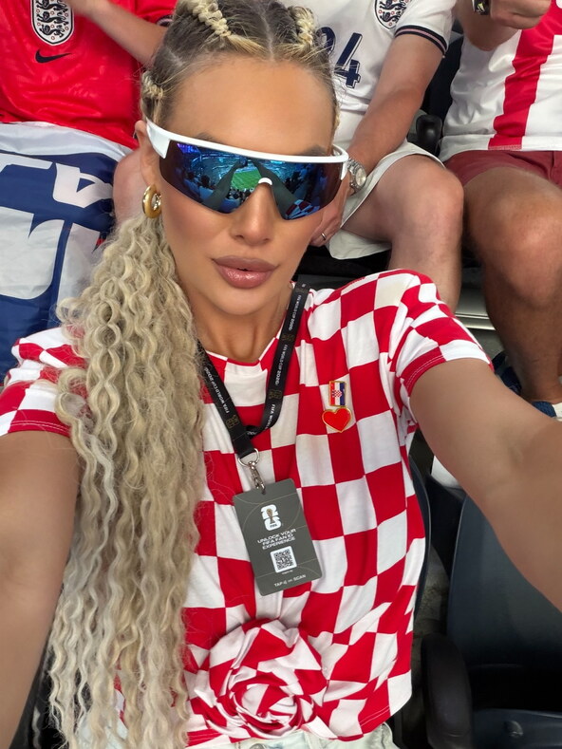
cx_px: 281
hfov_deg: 46.8
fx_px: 649
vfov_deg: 60.0
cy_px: 374
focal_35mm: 30
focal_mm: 2.71
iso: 160
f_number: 1.9
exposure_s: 1/60
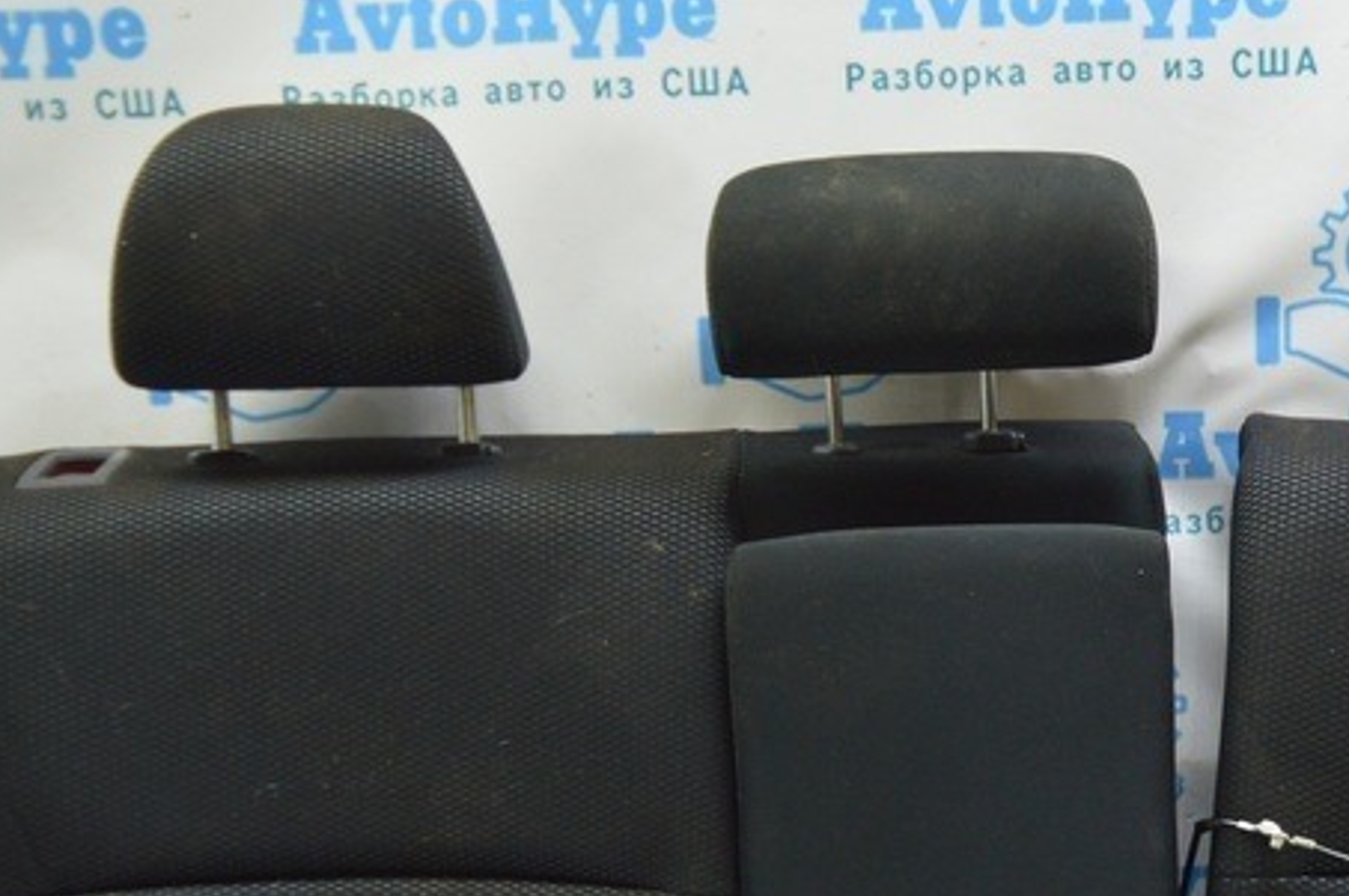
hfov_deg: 32.4
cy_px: 892
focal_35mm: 61
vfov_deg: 21.4
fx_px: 2283
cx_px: 989
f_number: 3.5
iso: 400
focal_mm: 18
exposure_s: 1/50
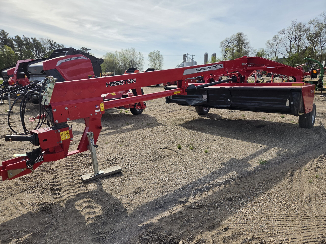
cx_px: 163
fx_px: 217
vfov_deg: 58.9
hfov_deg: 73.9
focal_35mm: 23
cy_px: 122
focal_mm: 5.4
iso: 80
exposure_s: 1/7595
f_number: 1.8
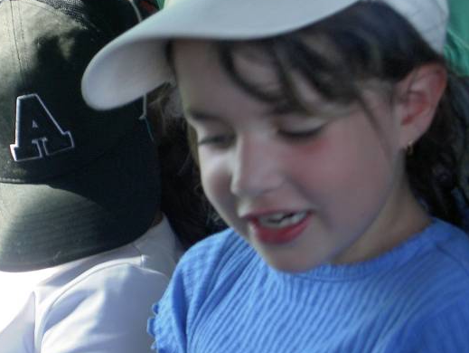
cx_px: 162
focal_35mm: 154
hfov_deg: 12.8
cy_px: 157
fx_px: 2088
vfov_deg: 9.6
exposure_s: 1/40
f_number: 4.5
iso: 100
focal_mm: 20.6
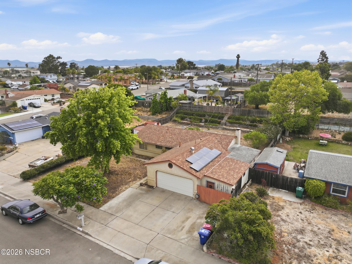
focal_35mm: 24
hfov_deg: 71.6
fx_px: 244
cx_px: 176
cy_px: 132
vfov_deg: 56.8
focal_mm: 12.3
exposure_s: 1/4000
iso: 290
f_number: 2.8
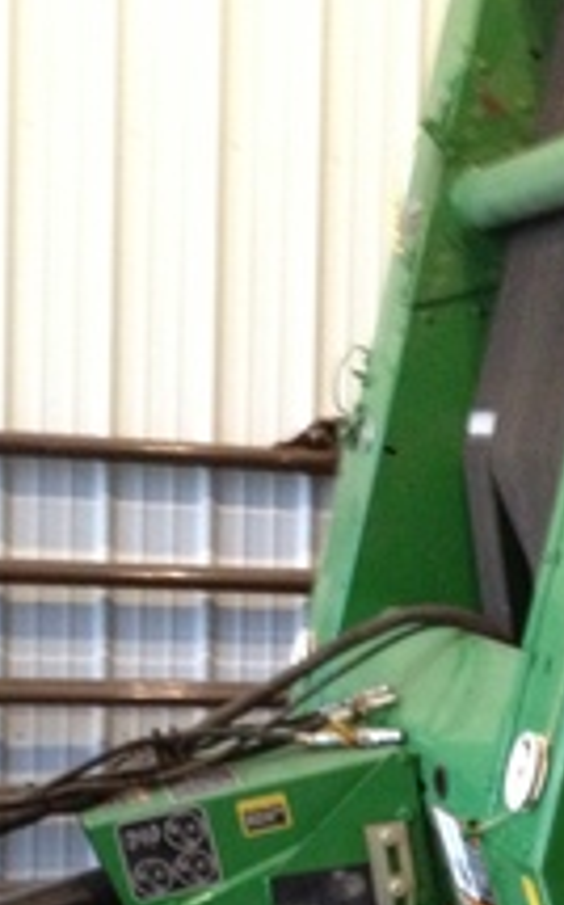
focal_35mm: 94
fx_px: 2316
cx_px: 892
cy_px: 779
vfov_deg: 21.7
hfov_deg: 13.0
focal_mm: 4.28
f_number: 2.4
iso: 400
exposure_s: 1/15
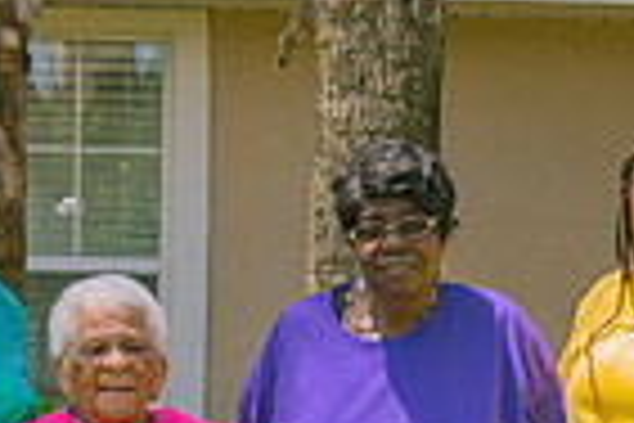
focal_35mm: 197
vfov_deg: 6.9
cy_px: 454
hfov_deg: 10.4
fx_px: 3469
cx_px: 432
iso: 100
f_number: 4
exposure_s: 1/500
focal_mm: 48
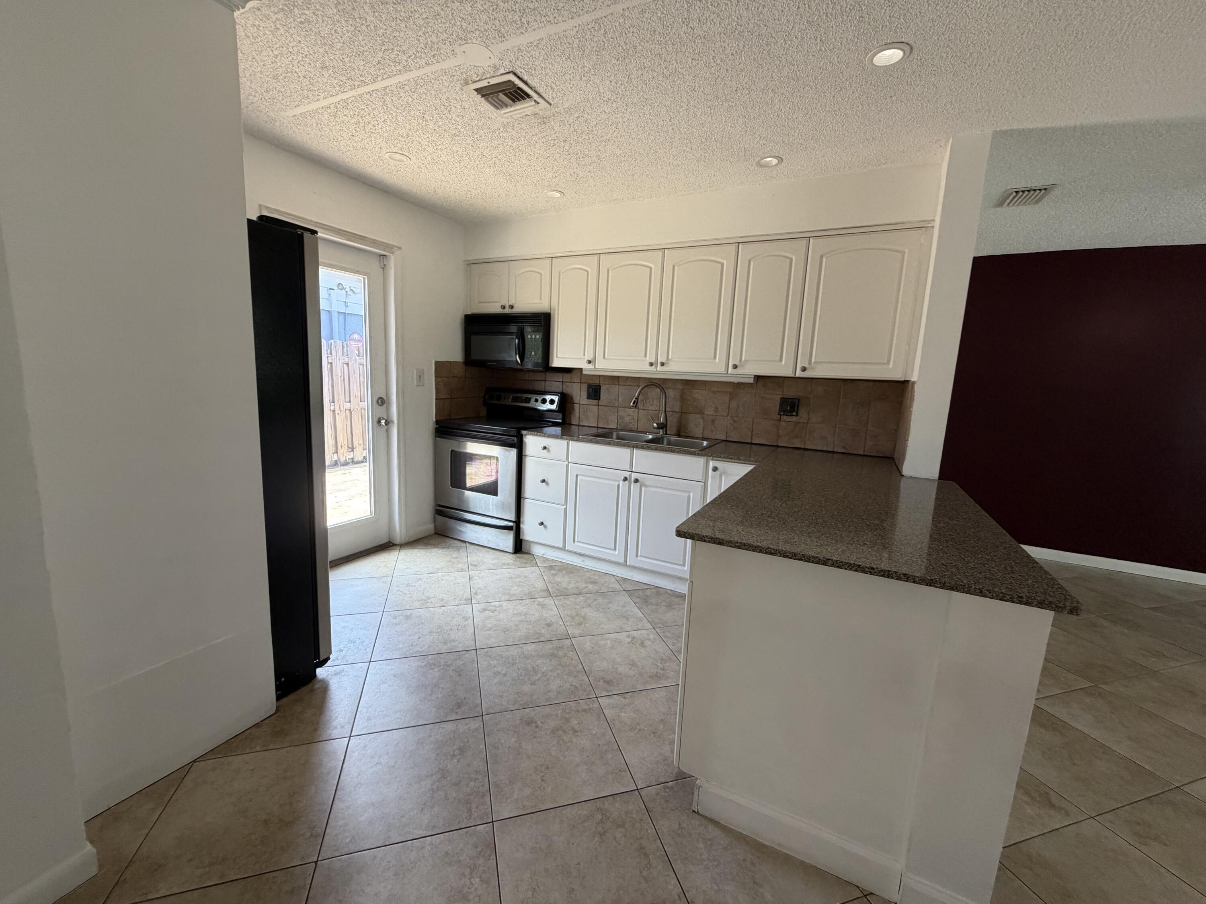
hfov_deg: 102.1
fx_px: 488
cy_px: 452
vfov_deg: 85.7
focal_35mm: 14
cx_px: 603
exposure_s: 1/121
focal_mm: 2.22
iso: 250
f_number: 2.2
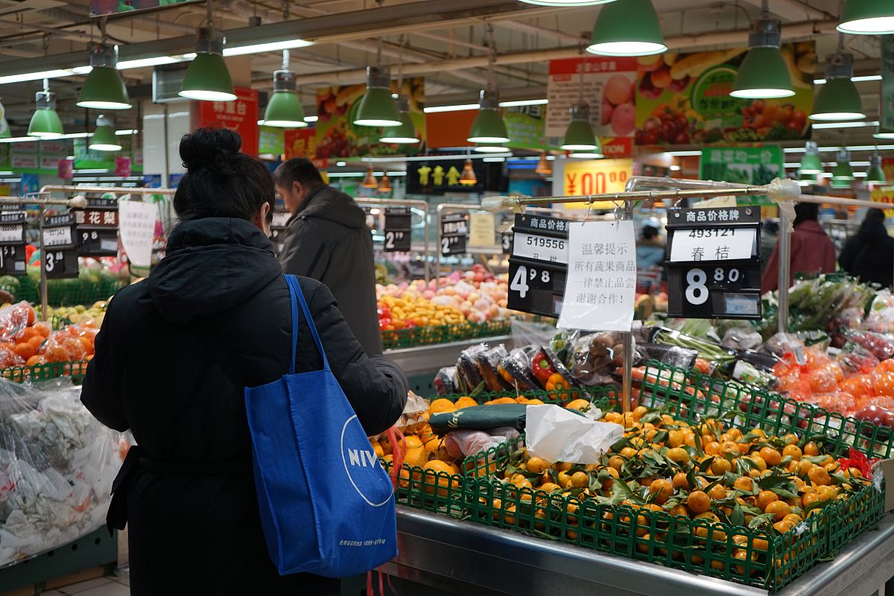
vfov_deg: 33.4
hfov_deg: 48.5
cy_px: 298
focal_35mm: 40
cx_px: 447
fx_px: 993
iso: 160
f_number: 4
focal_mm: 40
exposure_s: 1/60
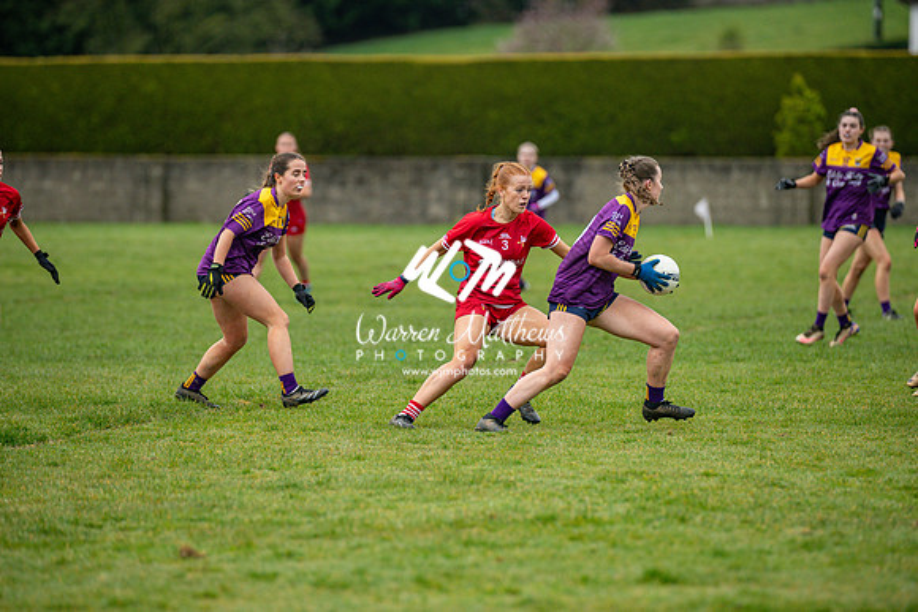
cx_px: 459
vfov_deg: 5.5
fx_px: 6376
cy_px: 306
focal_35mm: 250
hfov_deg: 8.2
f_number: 2.8
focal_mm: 250
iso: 900
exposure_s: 1/640
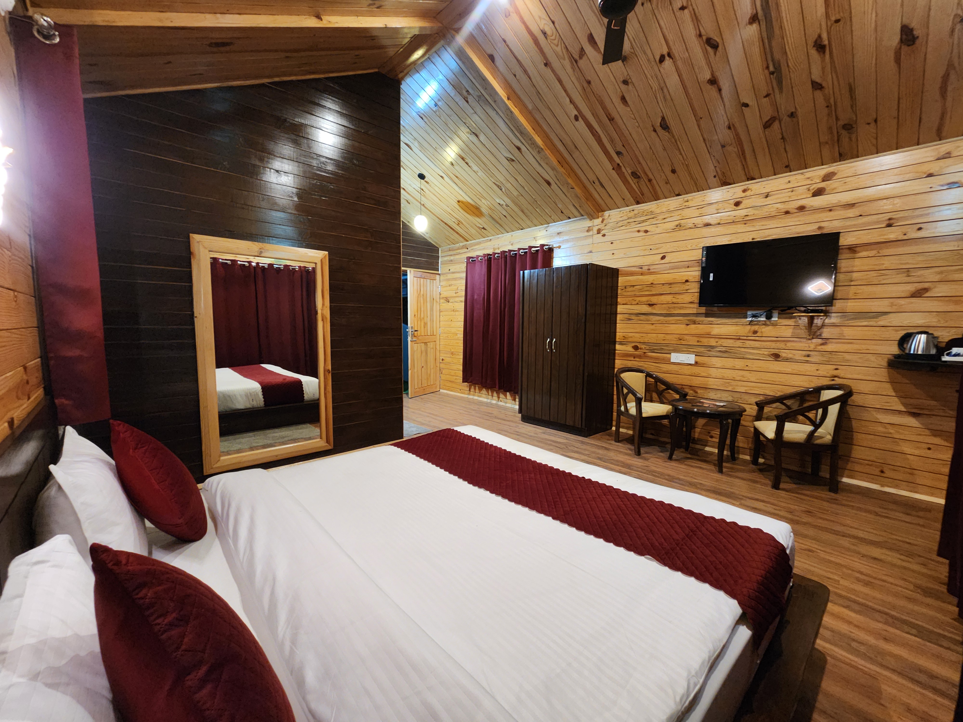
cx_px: 482
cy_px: 361
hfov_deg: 106.2
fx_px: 362
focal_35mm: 13
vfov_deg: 89.9
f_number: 2.2
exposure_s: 1/25
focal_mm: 2.2
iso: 640
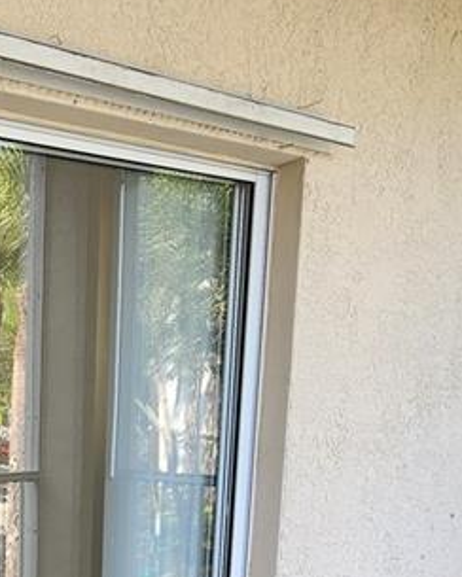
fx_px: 855
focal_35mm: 50
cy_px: 590
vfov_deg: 33.8
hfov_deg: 27.6
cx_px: -47
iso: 64
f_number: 2.2
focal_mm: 2.2
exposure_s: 1/120
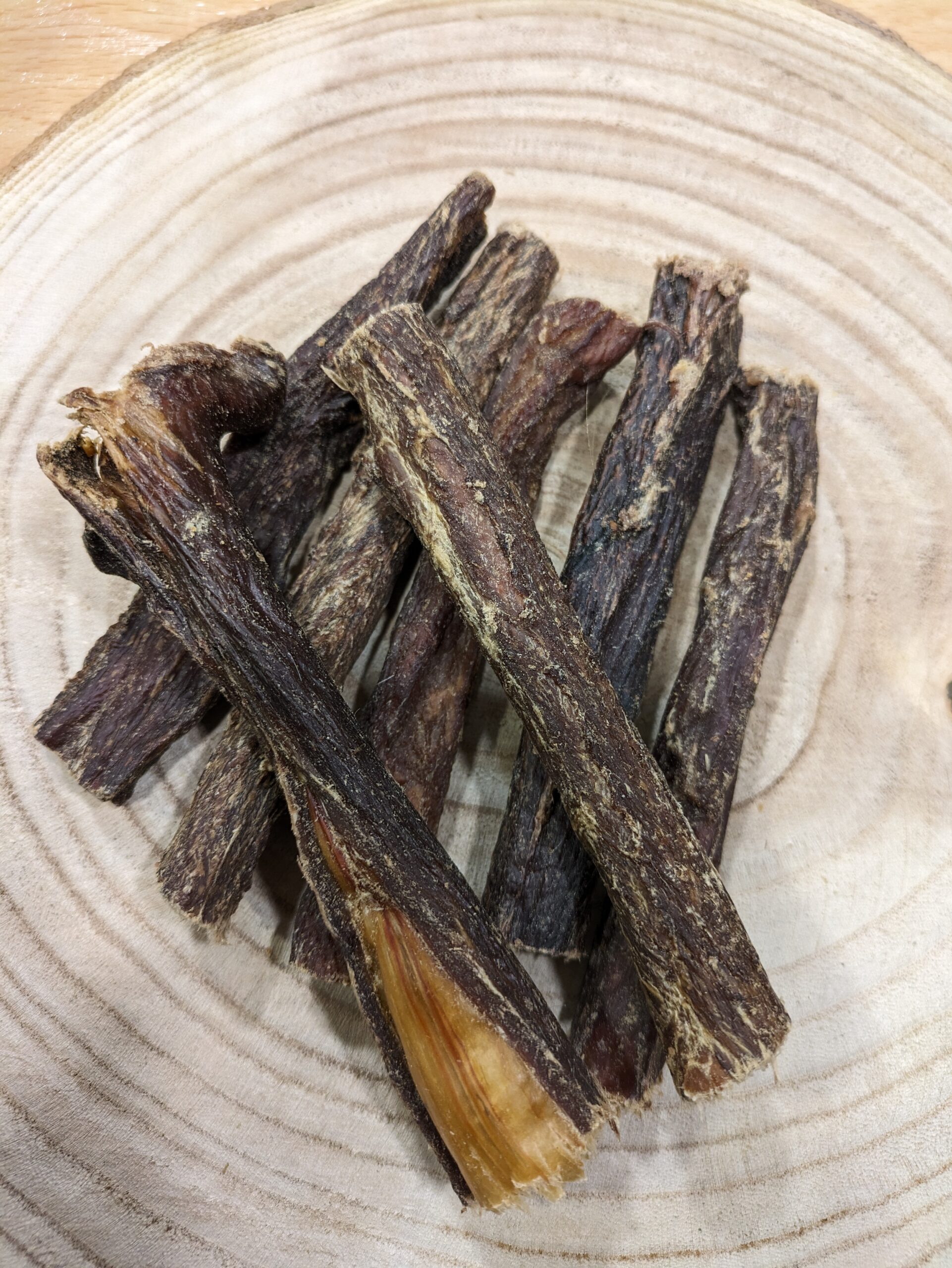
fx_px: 916
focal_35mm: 25
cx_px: 476
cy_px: 634
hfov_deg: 54.9
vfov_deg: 69.4
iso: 223
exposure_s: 1/50
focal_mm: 5.43
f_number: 1.89
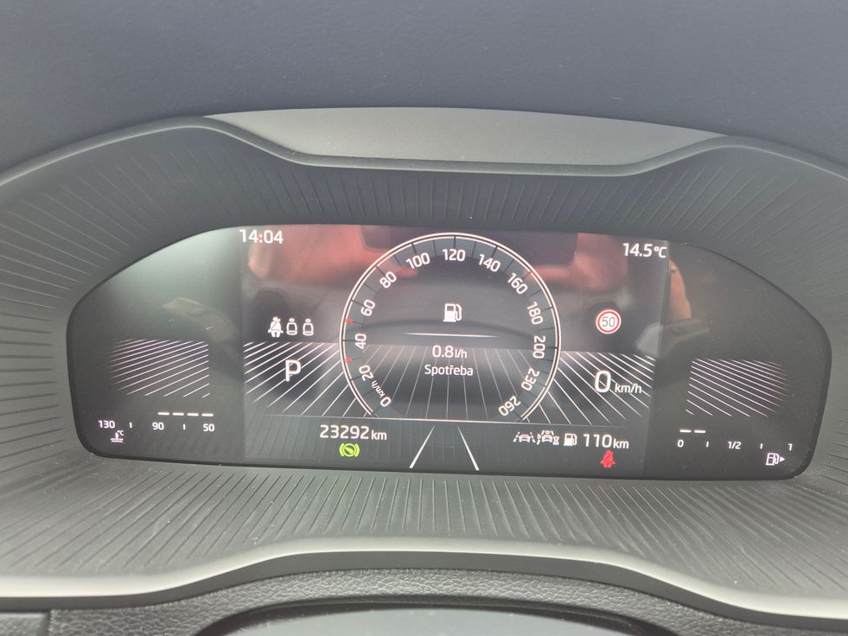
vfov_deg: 56.8
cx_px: 437
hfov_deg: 71.6
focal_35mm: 24
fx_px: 588
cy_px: 319
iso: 400
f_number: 1.8
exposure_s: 1/100
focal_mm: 5.4
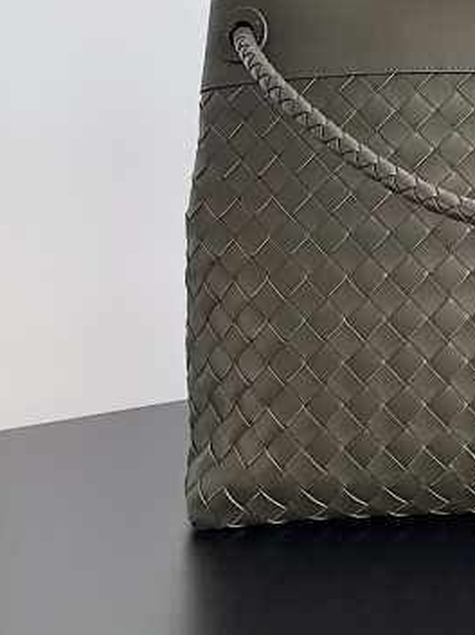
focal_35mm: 59
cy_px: 81
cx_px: 536
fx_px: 1081
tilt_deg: +0.7
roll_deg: +1.1
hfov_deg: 23.1
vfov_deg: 31.4
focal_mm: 5.1
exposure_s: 1/121
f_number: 1.6
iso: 64
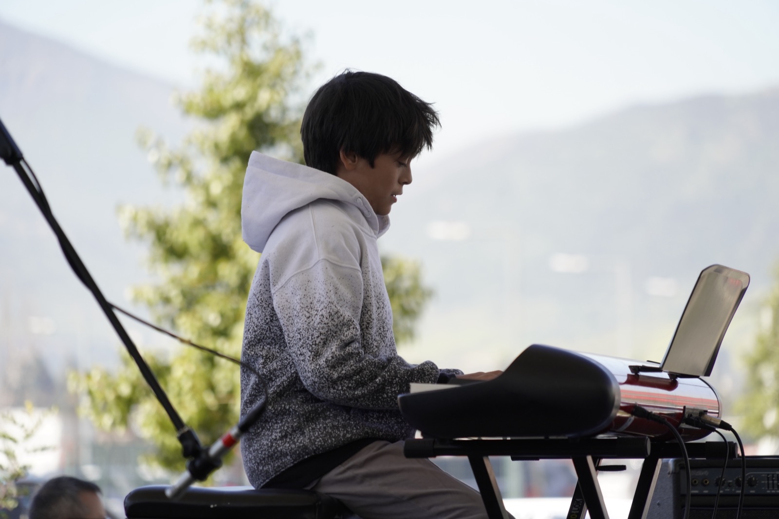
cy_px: 260
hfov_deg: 8.6
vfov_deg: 5.7
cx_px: 390
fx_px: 5192
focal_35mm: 240
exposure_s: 1/640
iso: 500
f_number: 6.3
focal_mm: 240
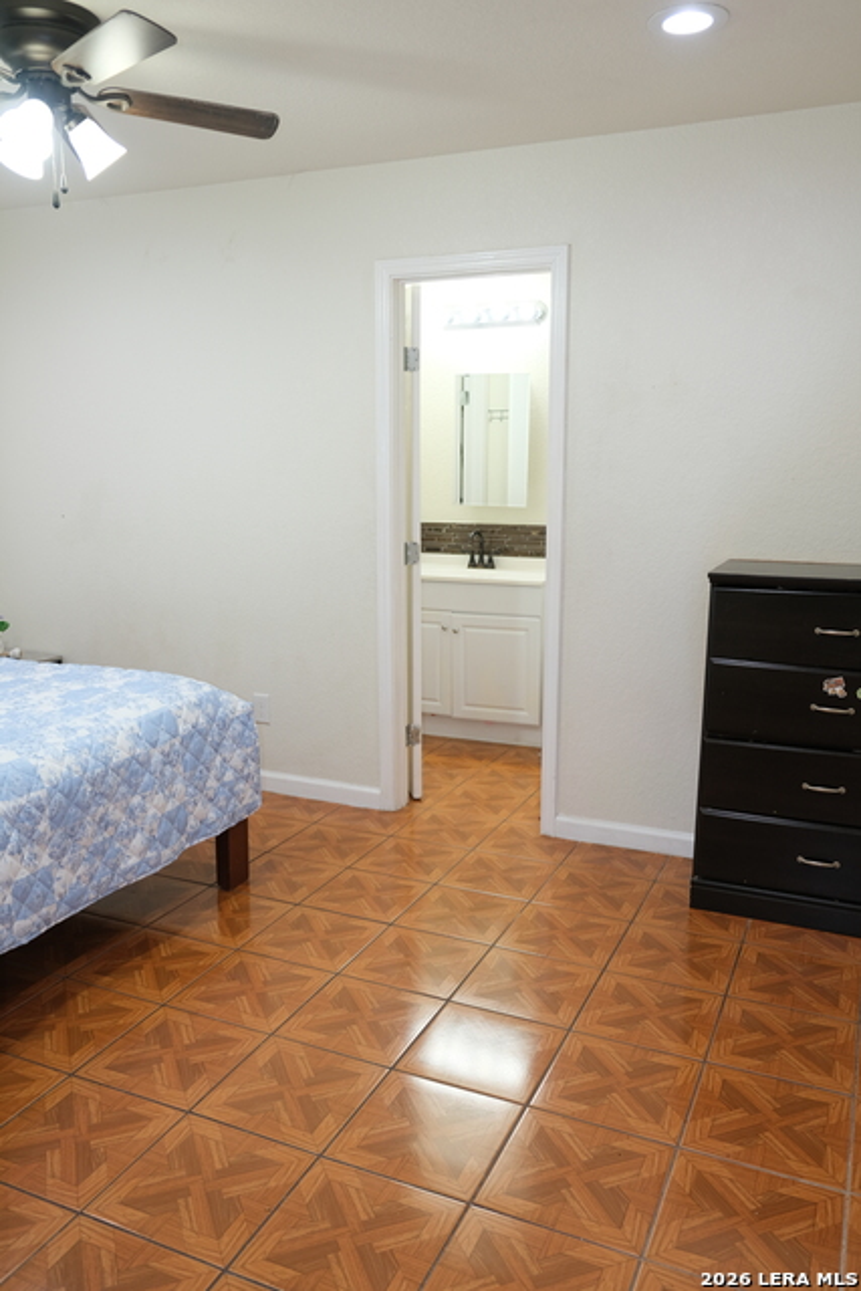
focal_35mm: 27
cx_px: 430
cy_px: 646
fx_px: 968
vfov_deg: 67.4
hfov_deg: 48.0
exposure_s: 1/60
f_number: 2.8
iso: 320
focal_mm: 18
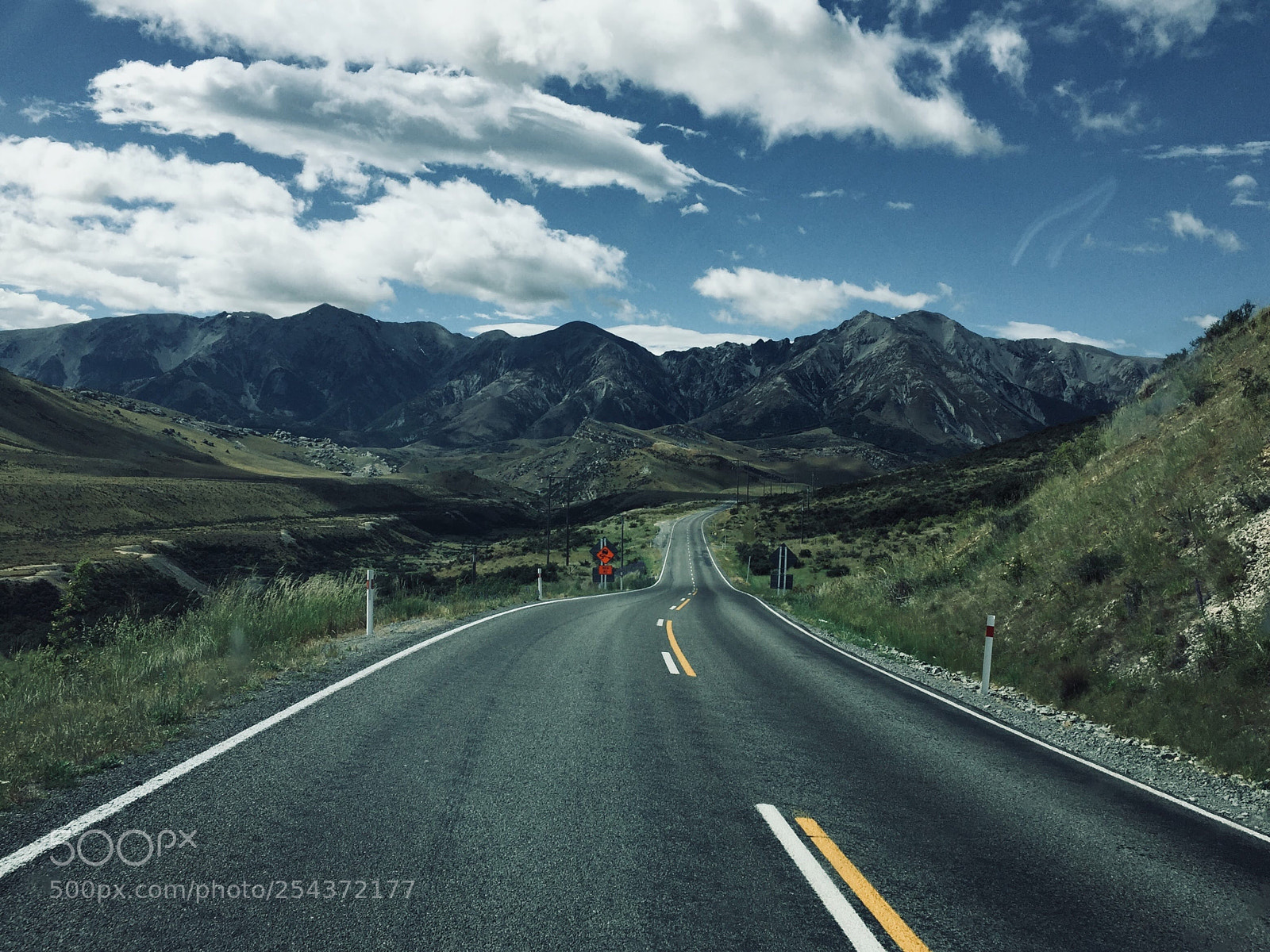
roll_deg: -2.8
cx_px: 635
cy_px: 476
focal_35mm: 29
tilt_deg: +1.5
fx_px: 1064
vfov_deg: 48.2
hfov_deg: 61.7
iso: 32
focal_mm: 4.15
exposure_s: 1/3049
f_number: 2.2
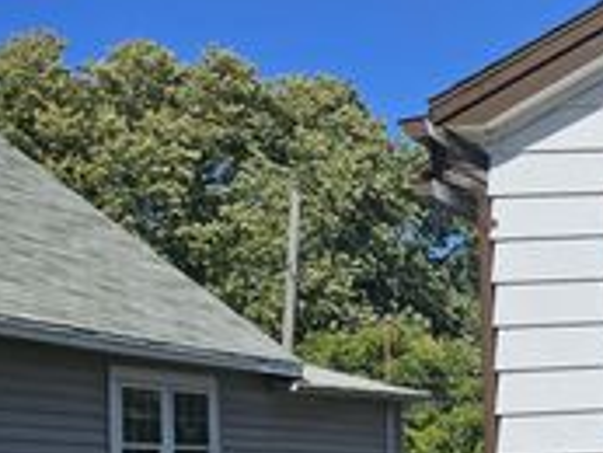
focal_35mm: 85
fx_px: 1482
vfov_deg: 17.2
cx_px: 1098
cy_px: 373
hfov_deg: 18.1
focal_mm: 5.4
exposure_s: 1/4087
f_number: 1.8
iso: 25
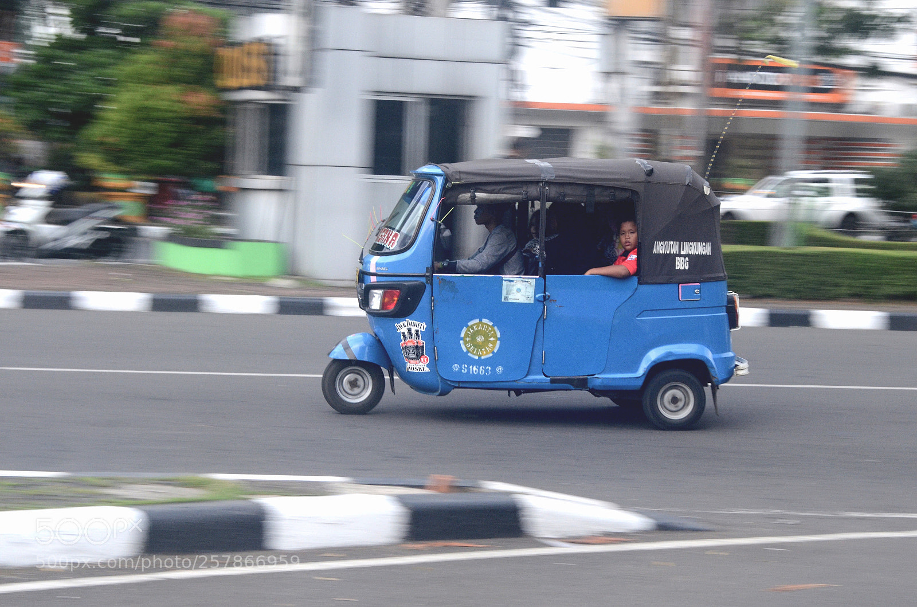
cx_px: 458
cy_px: 304
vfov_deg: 16.5
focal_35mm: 82
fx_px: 2097
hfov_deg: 24.7
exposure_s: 1/80
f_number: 13
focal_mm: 55
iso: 800
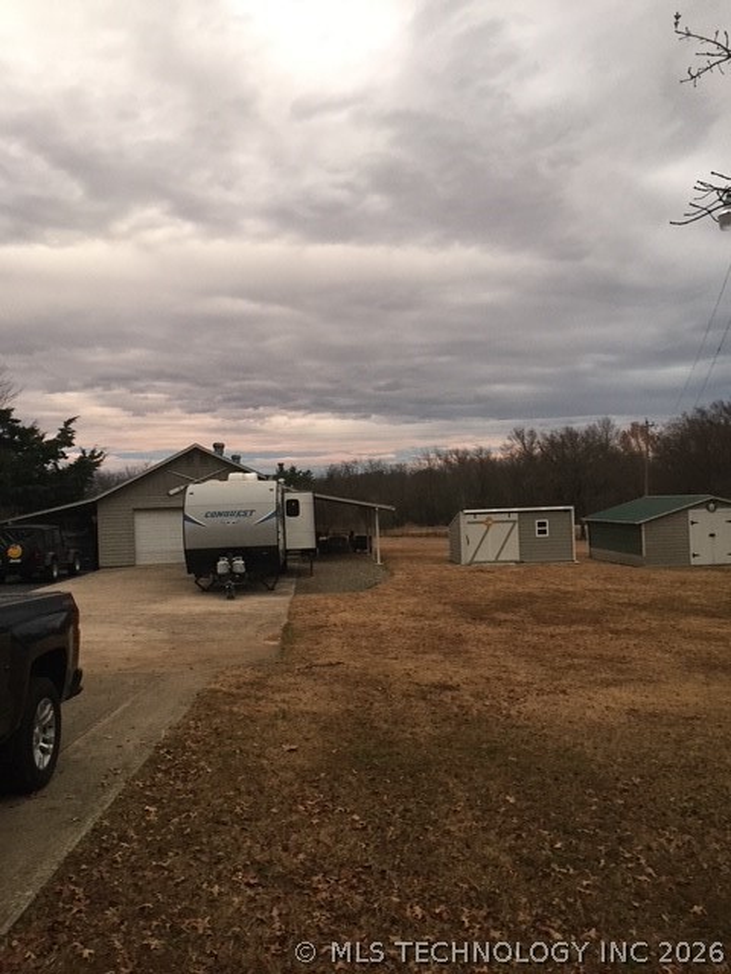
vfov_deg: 61.7
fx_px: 817
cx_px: 366
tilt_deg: +2.0
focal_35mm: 29
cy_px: 487
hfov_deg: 48.2
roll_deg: +1.5
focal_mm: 4.15
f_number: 2.2
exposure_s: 1/30
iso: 125
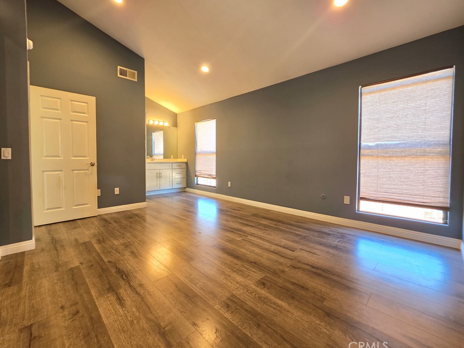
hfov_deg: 102.0
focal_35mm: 14
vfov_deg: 85.6
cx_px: 221
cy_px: 166
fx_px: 188
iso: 160
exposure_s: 1/60
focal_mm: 2.2
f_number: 1.9
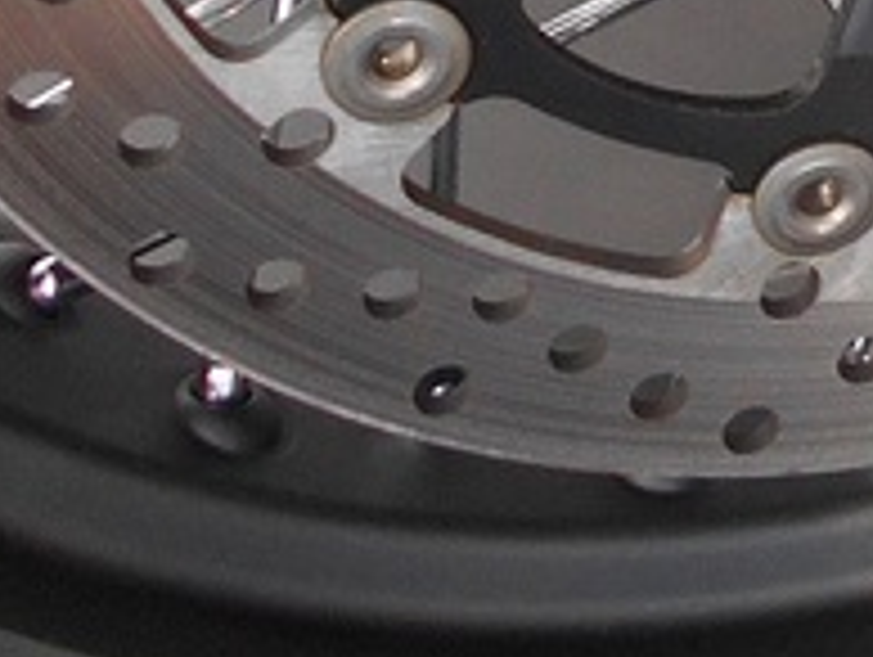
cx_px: 1418
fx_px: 3384
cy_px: -927
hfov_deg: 13.6
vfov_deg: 9.8
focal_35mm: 134
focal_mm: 4.6
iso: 140
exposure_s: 1/30
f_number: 3.2
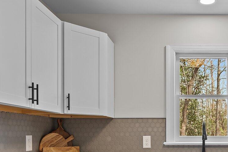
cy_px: 140
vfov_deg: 29.1
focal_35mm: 44
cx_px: 188
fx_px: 279
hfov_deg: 42.2
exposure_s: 1/10
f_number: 4
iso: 250
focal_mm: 16
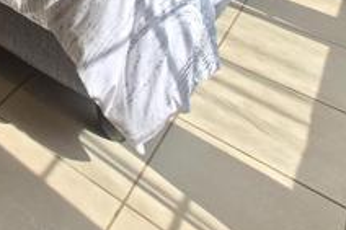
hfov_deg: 29.7
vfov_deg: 17.3
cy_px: -253
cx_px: -122
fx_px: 490
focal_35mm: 51
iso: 25
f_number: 2.2
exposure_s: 1/228
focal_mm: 1.7
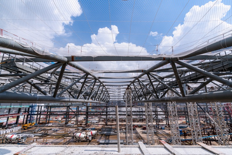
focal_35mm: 16
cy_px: 78
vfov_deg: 73.8
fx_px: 103
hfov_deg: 96.7
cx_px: 116
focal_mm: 16
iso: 100
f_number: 11
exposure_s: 1/160
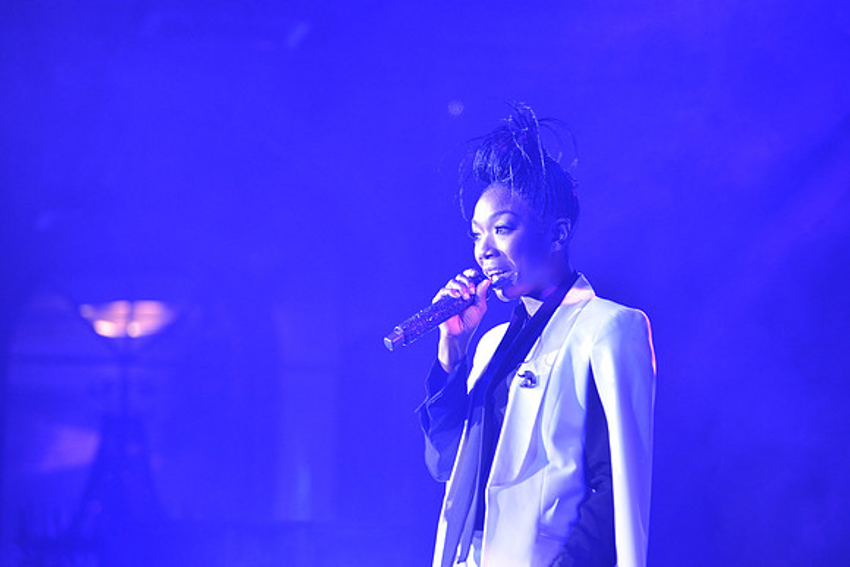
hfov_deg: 13.2
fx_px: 3660
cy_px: 284
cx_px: 425
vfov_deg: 8.9
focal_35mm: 155
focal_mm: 155
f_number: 6.3
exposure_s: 1/125
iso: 2000
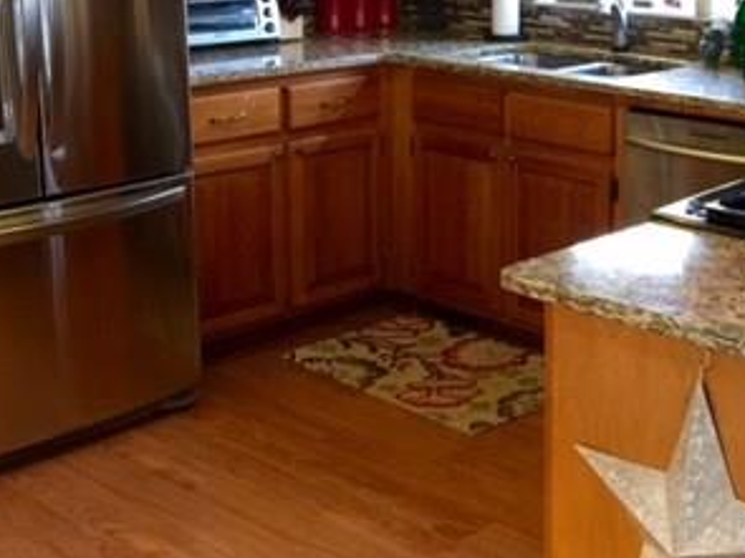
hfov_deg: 29.9
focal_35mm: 63
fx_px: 1355
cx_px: 619
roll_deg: -1.5
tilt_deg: -10.0
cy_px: 116
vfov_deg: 23.0
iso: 125
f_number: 2.2
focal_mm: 4.15
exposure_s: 1/10
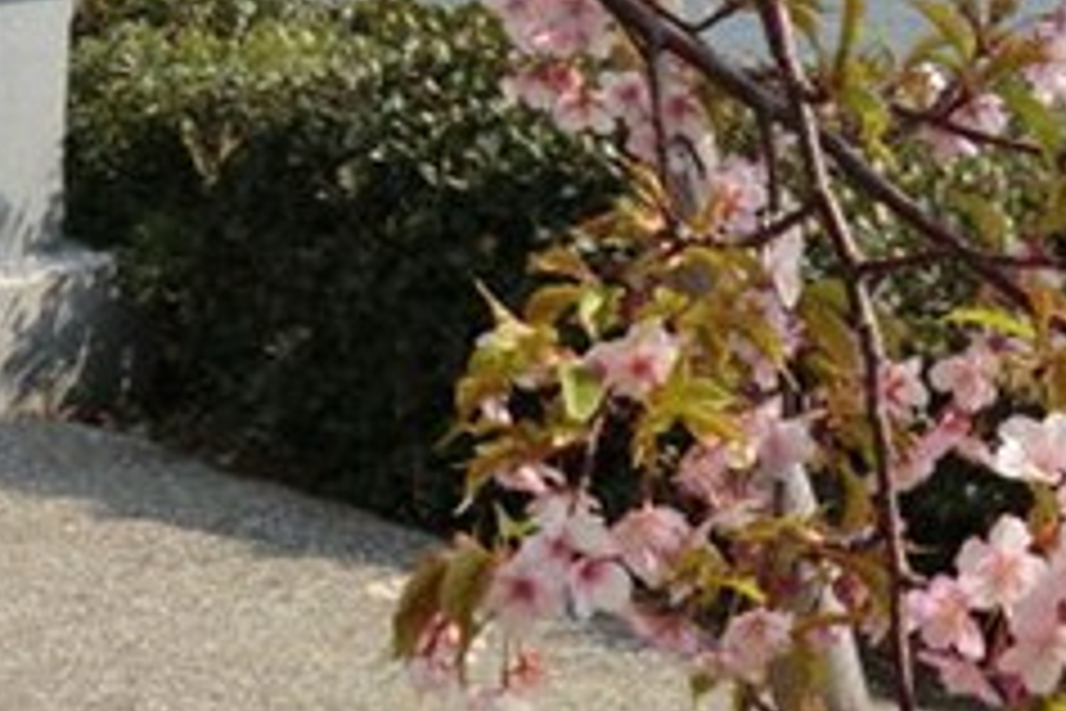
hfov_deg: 11.9
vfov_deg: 8.0
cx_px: 1097
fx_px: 5063
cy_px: -140
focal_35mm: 171
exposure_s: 1/500
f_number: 4.4
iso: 64
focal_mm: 11.6
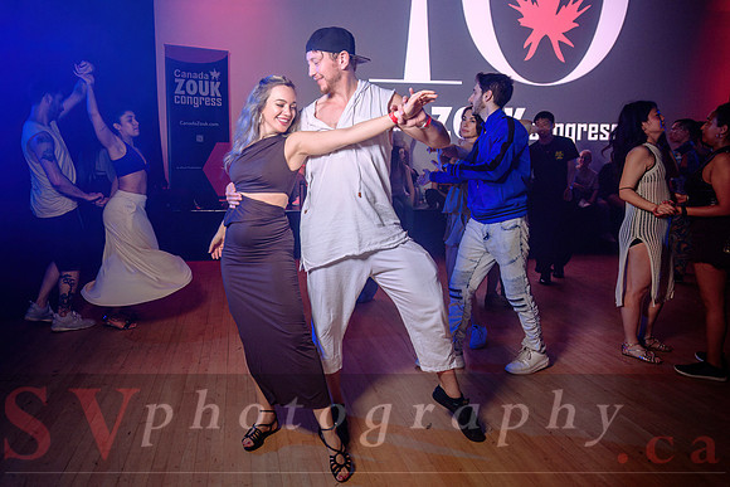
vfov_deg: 47.3
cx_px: 315
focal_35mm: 27
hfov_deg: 66.5
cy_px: 210
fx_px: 554
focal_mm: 24
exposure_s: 1/50
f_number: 2.8
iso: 800
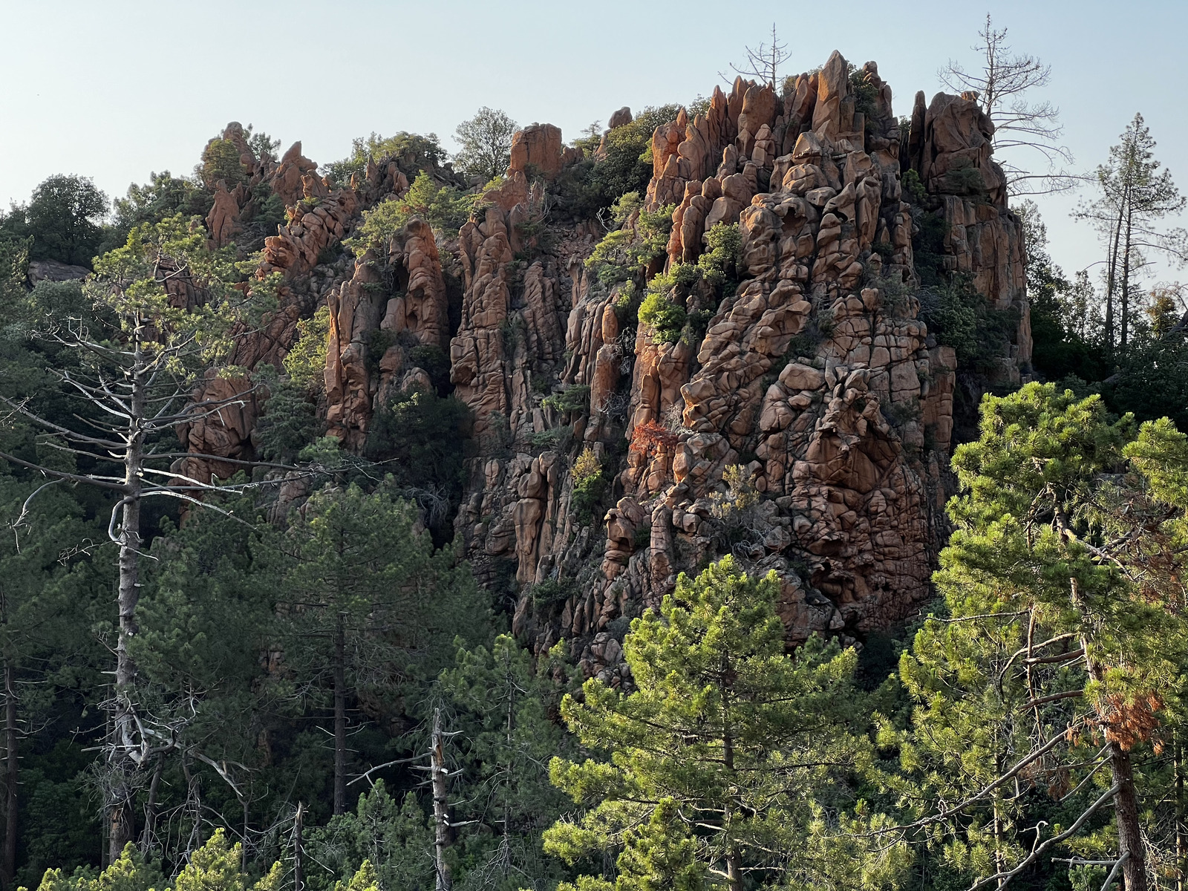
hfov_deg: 25.3
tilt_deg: +1.4
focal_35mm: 77
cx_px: 594
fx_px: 2643
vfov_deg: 19.1
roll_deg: +0.4
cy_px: 446
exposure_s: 1/255
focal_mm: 9
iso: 32
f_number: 2.8
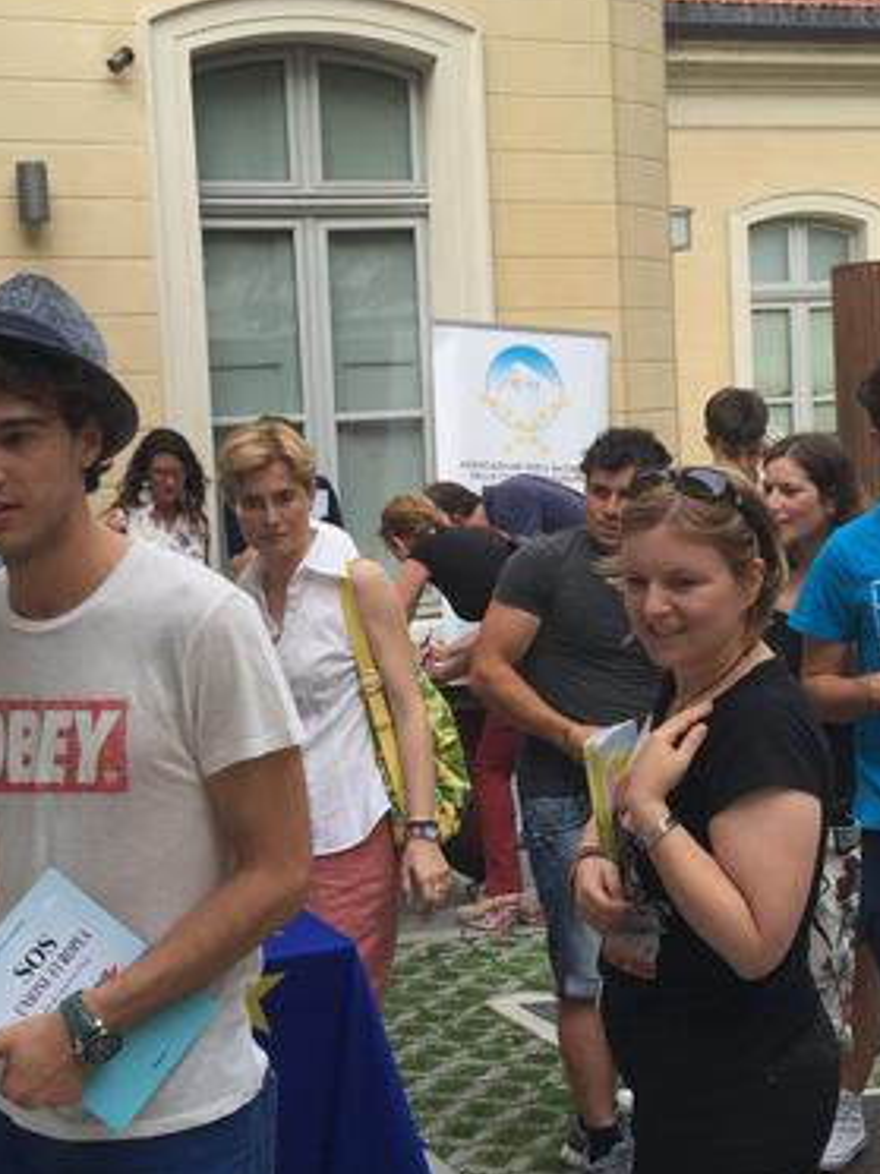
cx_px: 539
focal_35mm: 60
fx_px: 2034
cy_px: 612
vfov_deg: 32.2
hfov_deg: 24.4
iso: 32
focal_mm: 4.15
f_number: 2.2
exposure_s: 1/332
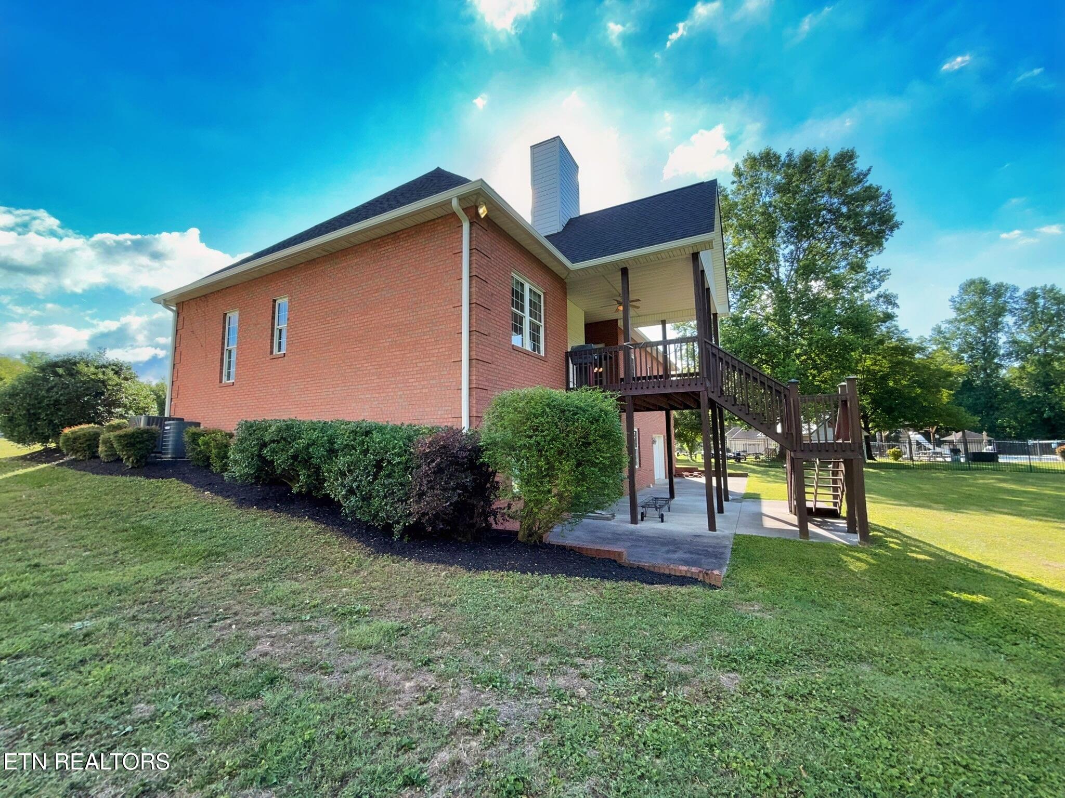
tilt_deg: +6.8
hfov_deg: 102.1
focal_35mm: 14
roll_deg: -0.3
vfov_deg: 85.7
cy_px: 399
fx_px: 431
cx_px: 532
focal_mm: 2.22
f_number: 2.2
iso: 16
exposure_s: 1/192
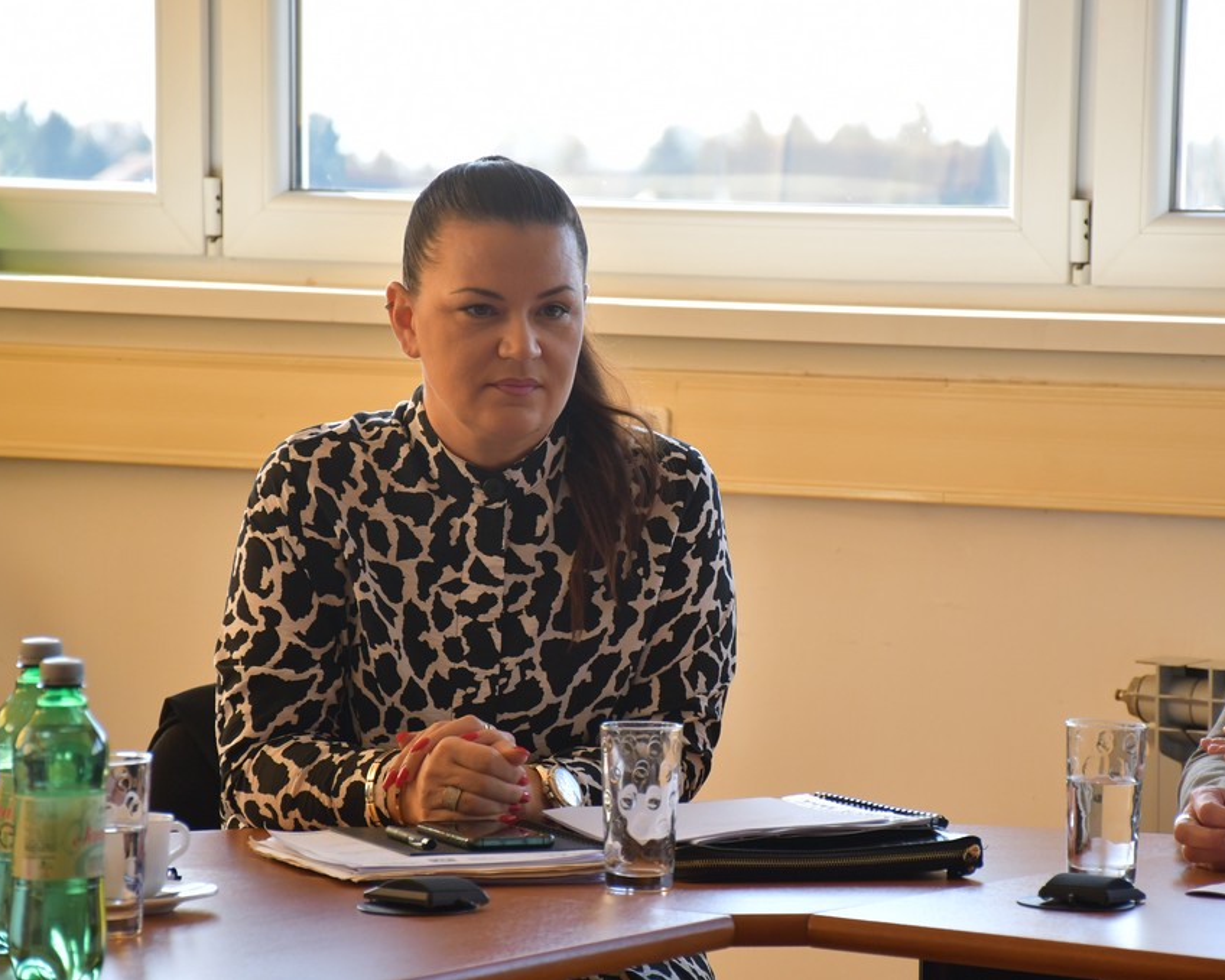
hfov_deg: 11.4
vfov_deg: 9.1
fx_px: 6162
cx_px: 688
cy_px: 488
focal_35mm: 170
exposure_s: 1/320
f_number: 5.6
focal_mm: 100
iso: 800
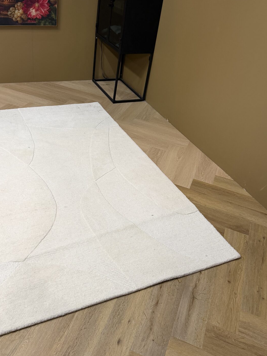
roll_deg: -7.8
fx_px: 339
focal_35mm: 33
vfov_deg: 55.3
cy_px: 172
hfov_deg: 42.8
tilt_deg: -35.1
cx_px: 109
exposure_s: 1/50
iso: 250
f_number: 1.78
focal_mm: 6.76
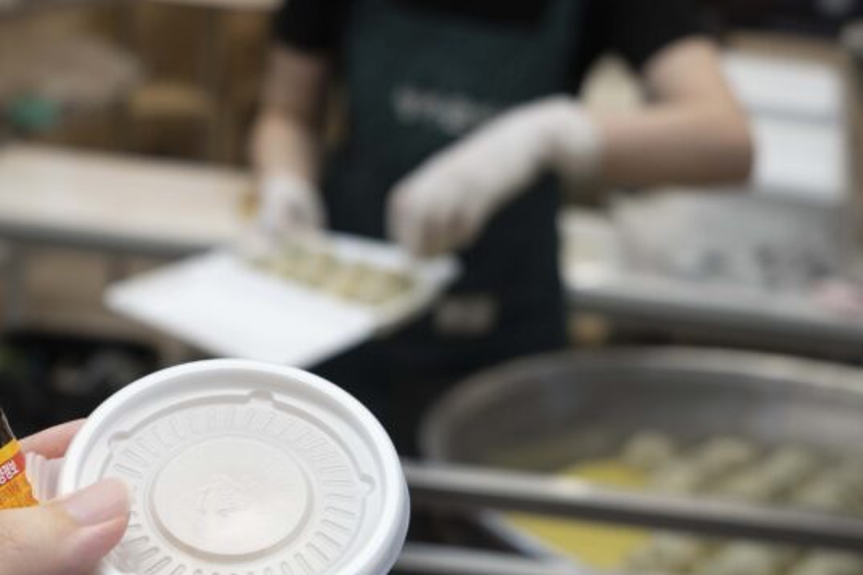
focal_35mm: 61
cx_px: 231
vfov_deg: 22.1
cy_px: 417
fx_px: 1462
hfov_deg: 32.4
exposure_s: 1/60
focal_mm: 32
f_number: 4.5
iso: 100
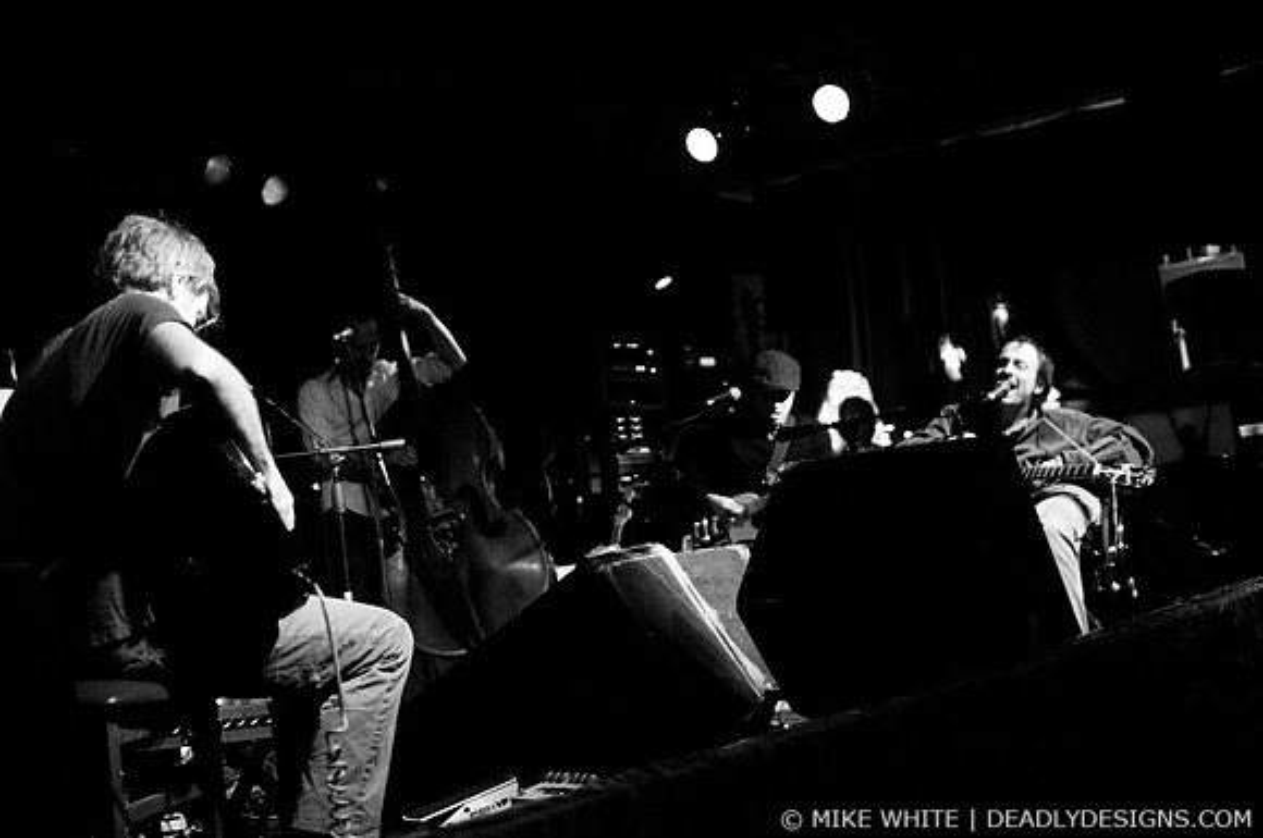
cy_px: 419
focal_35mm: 45
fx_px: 1577
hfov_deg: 43.7
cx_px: 632
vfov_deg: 29.8
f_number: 1.8
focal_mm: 30
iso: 1000
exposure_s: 1/80
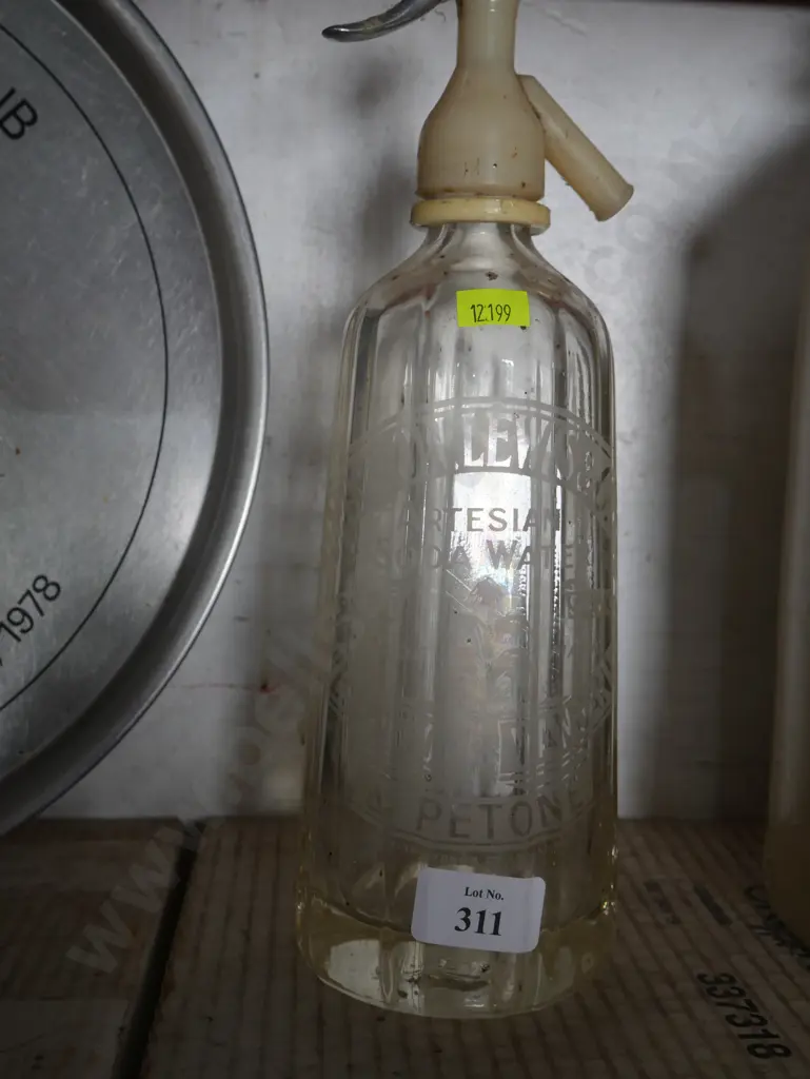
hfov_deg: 36.0
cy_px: 540
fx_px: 1247
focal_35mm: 40
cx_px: 405
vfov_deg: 46.8
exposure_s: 1/60
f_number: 4.4
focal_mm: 20
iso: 400
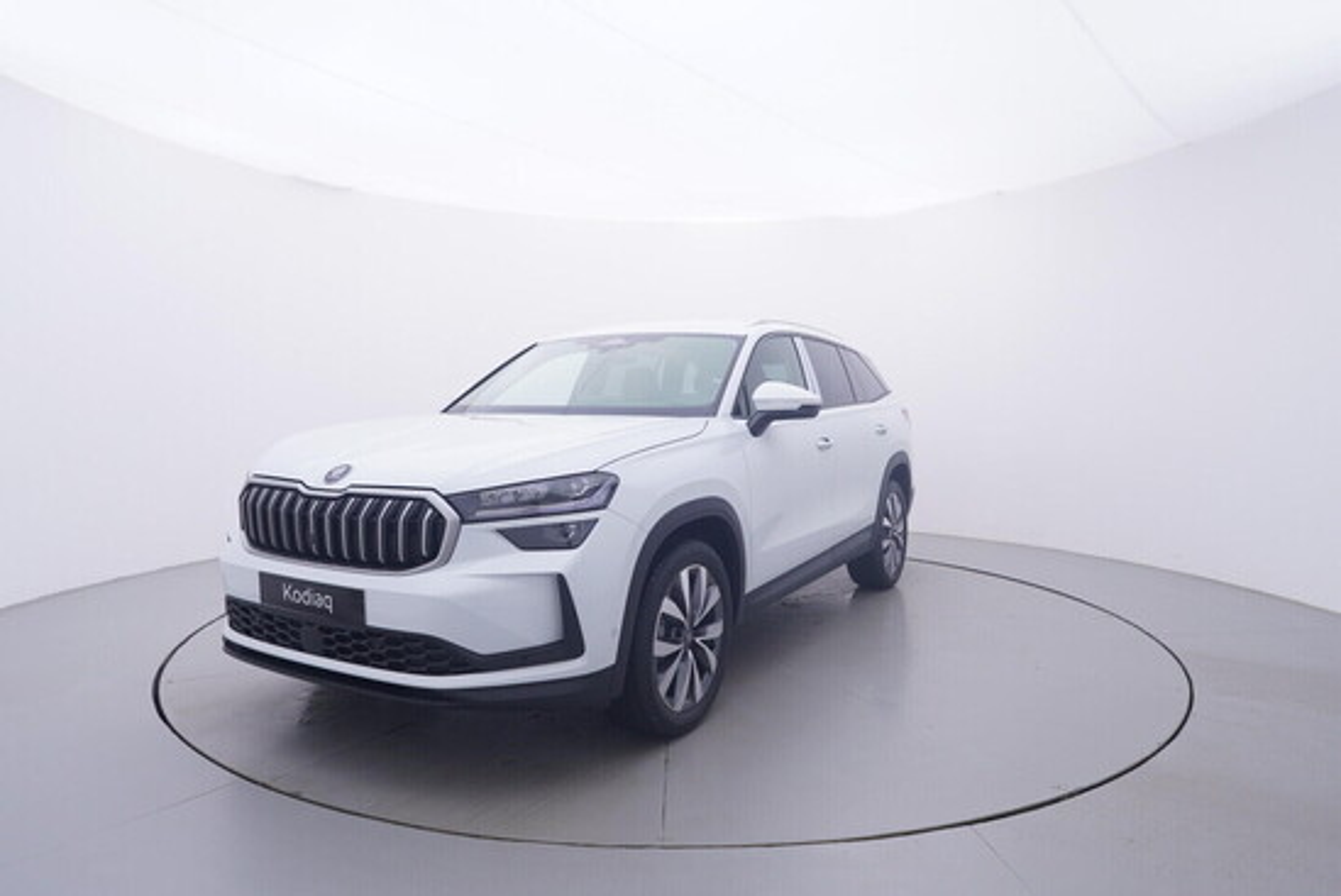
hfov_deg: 77.3
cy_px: 448
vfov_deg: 56.2
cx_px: 670
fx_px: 839
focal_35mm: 22
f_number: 5
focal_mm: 15
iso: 200
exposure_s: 1/80
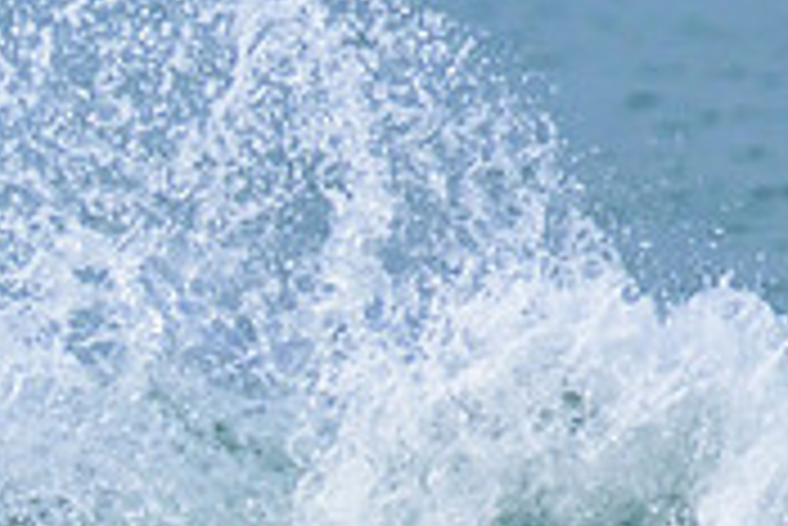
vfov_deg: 0.4
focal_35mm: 3628
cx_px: -600
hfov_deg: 0.6
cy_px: 613
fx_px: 79477
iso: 1000
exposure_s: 1/2000
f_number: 11
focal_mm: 800
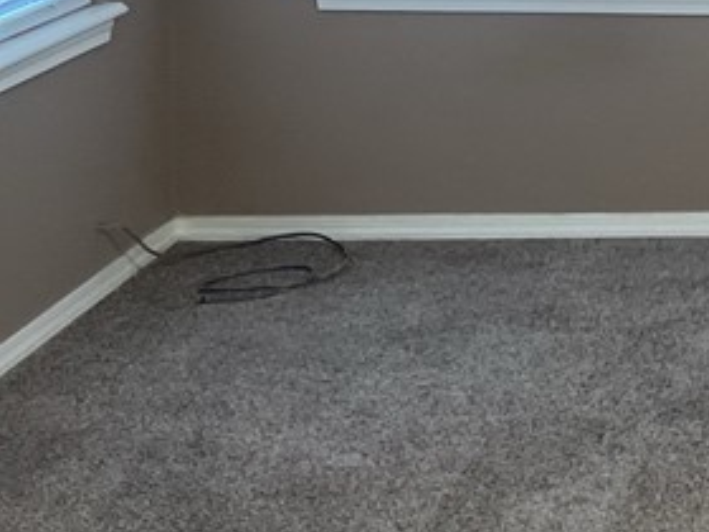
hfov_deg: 16.9
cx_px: 1294
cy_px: -238
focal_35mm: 95
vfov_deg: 14.6
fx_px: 1946
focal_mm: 5.7
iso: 160
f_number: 1.5
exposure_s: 1/60
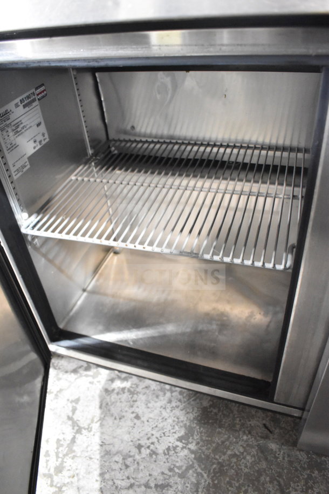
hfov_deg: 47.9
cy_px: 247
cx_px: 164
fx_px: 370
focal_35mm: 27
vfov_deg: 67.4
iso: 6400
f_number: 4
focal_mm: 18
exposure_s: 1/60
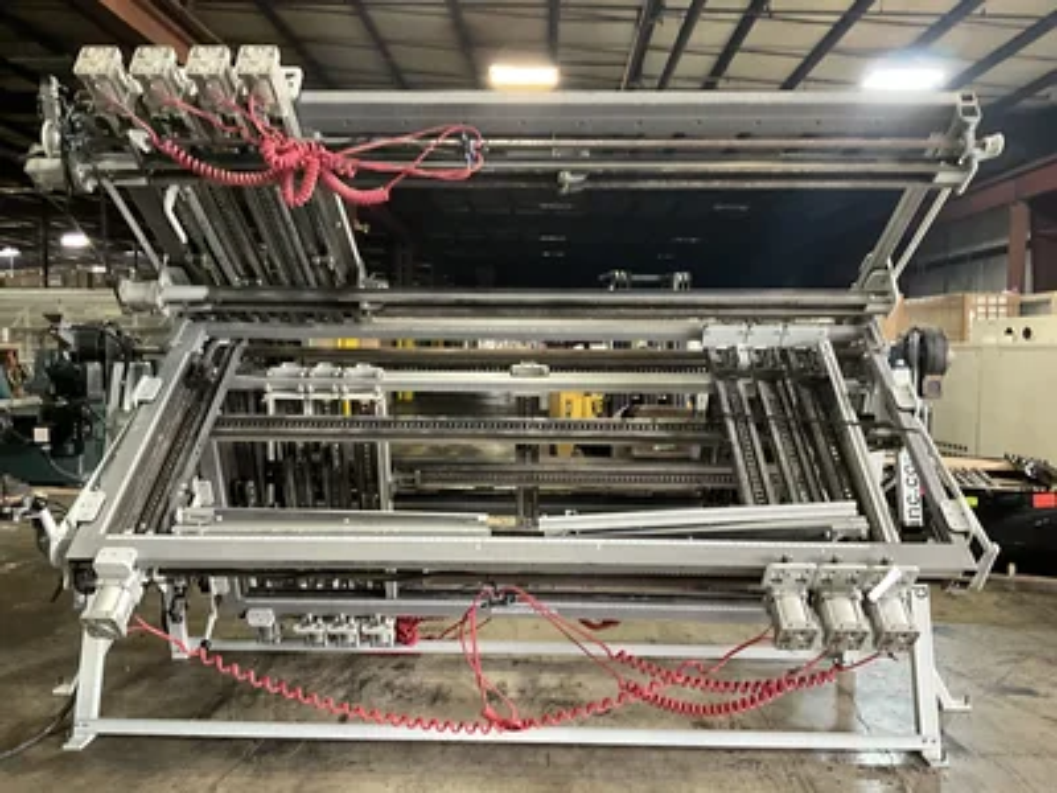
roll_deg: +0.0
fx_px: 886
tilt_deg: -3.8
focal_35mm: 29
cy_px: 396
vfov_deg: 48.2
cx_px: 528
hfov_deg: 61.7
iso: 320
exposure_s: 1/40
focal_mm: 3
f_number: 1.8
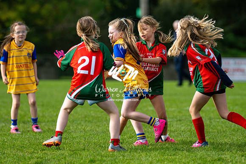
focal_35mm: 270
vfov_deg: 5.1
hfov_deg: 7.6
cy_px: 82
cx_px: 123
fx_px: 1844
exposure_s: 1/6400
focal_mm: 180
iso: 320
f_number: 2.8
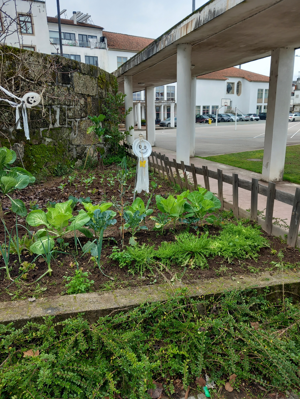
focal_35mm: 27
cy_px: 200
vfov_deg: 65.3
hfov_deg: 51.4
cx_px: 150
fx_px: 312
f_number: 1.8
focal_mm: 4
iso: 25
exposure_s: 1/100
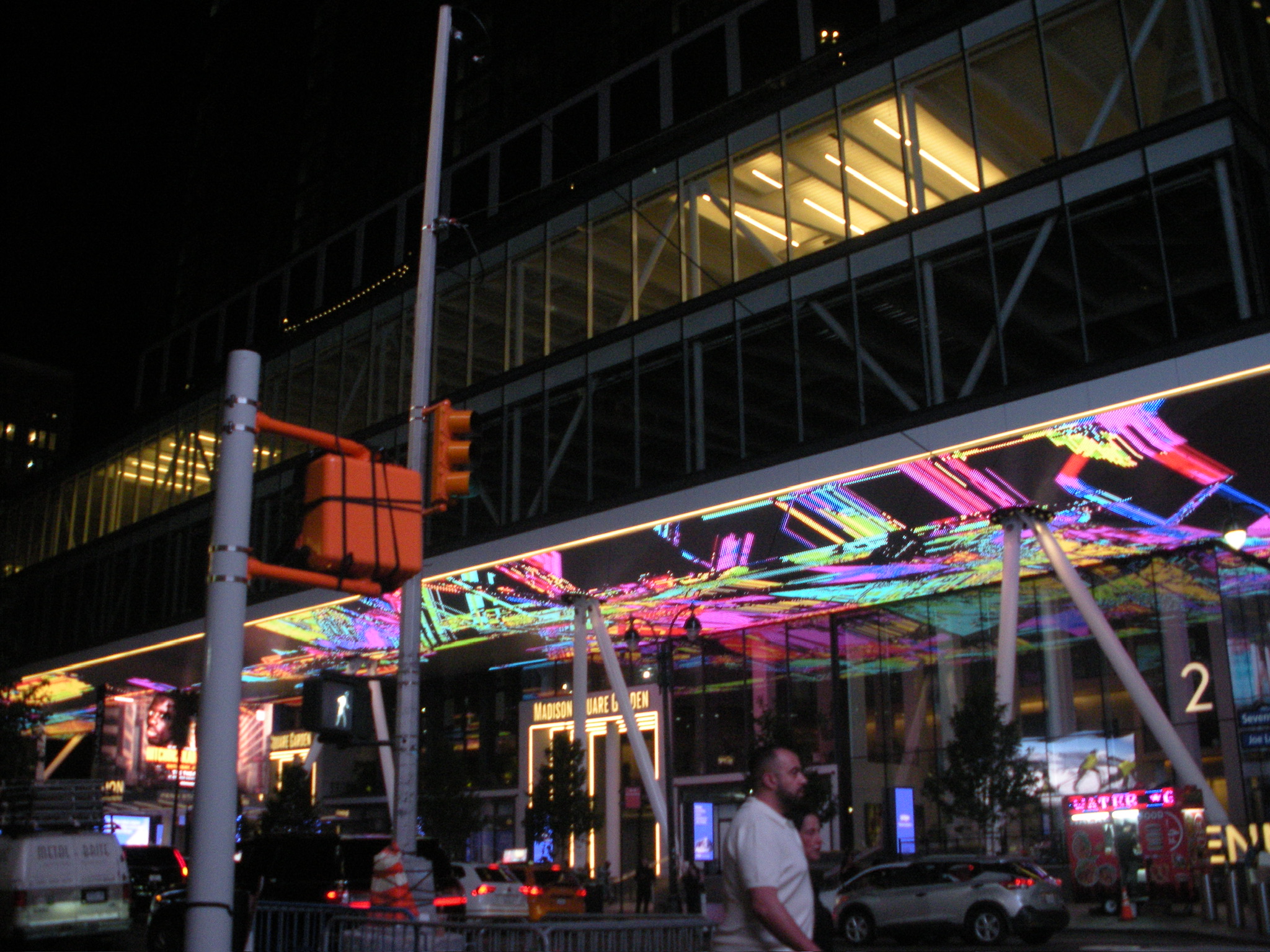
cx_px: 635
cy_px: 476
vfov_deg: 39.7
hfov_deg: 51.4
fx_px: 1321
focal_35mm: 36
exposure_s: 1/125
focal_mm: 6.3
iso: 326
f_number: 3.5
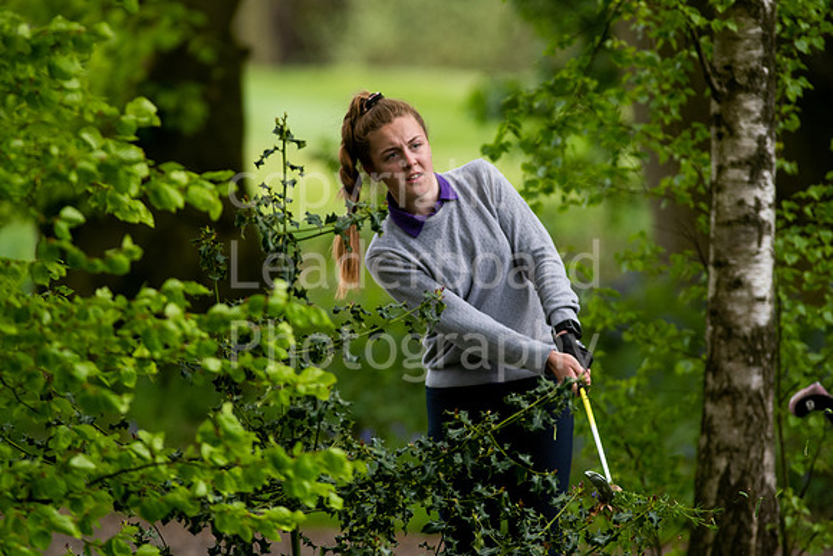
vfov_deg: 3.1
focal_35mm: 450
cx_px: 416
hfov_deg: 4.6
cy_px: 278
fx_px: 10414
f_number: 4
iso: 800
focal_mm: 300
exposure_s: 1/1600
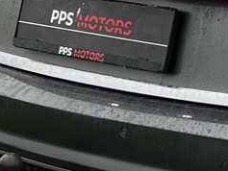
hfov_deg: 8.8
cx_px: 495
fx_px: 1371
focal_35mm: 208
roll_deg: -0.9
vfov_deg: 7.1
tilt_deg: -4.9
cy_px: -47
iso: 40
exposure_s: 1/204
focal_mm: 5.7
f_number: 1.5
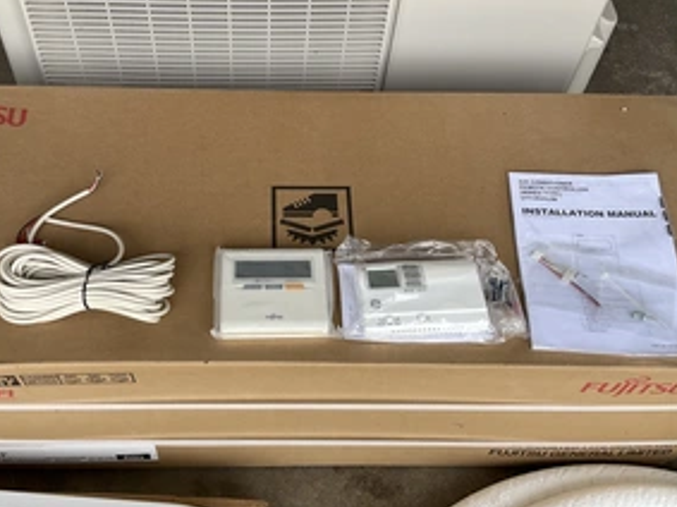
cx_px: 294
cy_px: 258
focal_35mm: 41
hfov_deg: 45.7
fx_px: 802
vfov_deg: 35.1
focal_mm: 3
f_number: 1.8
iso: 20
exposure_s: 1/238
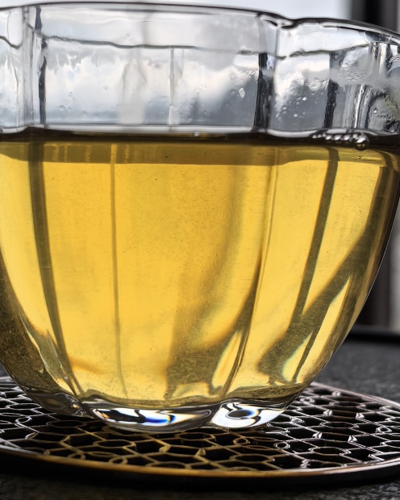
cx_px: 138
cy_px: 227
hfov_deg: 18.2
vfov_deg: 22.7
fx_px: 1243
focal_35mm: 84
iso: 160
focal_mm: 8.5
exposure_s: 1/4545
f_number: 2
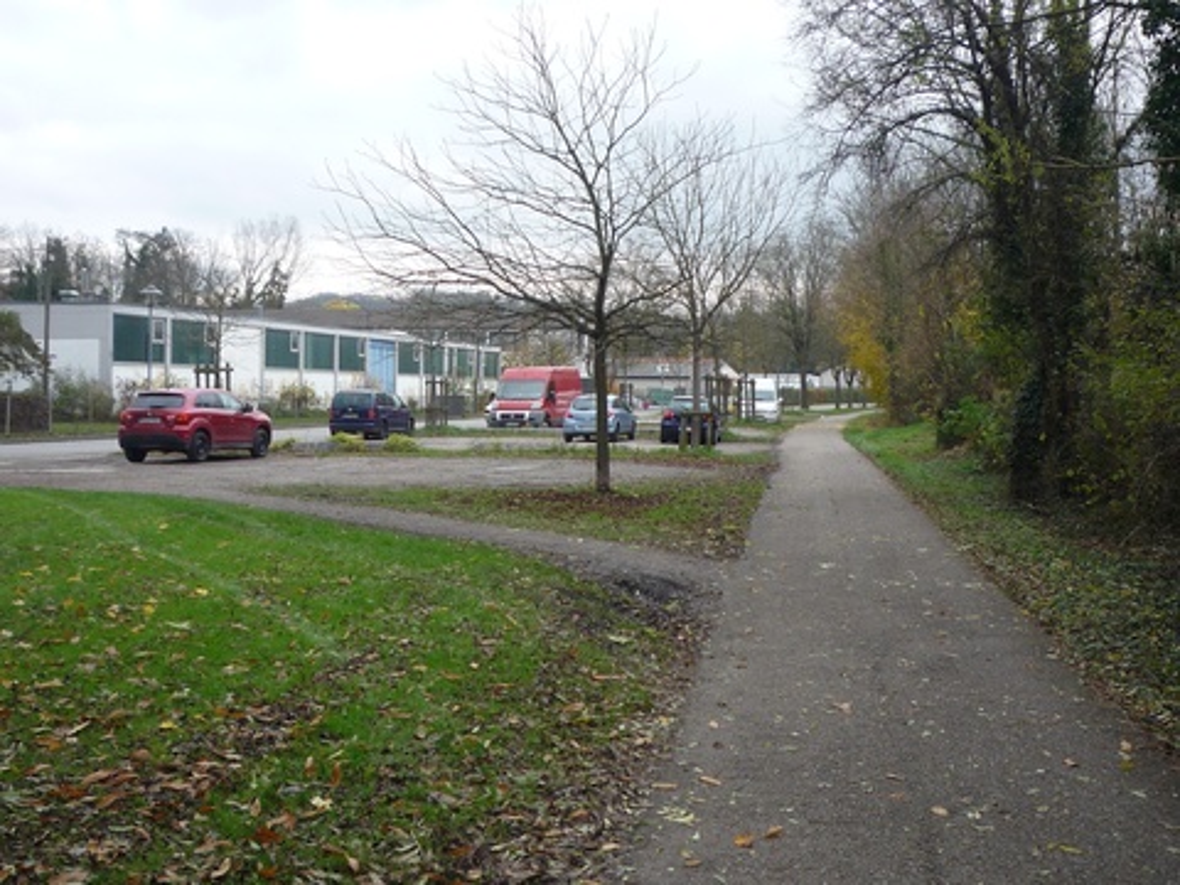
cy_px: 442
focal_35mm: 46
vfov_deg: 31.5
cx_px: 590
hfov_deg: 41.2
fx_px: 1568
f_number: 3.5
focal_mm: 5.8
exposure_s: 1/100
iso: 100
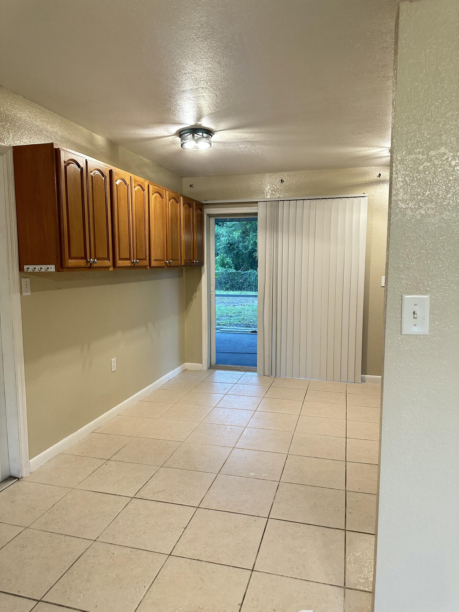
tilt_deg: -4.7
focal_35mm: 24
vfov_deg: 71.6
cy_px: 306
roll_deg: -1.5
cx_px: 230
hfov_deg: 56.8
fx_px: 424
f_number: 1.78
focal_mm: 6.86
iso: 320
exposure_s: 1/60
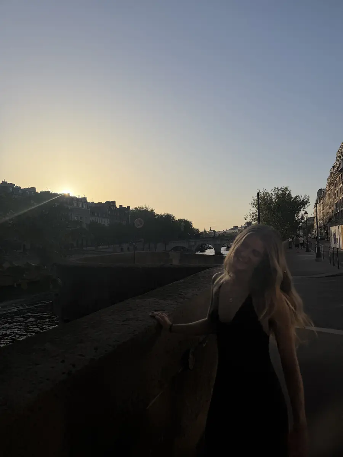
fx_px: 317
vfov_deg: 71.6
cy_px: 228
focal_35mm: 24
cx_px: 172
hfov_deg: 56.8
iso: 100
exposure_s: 1/32258
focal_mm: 6.76
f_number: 1.78
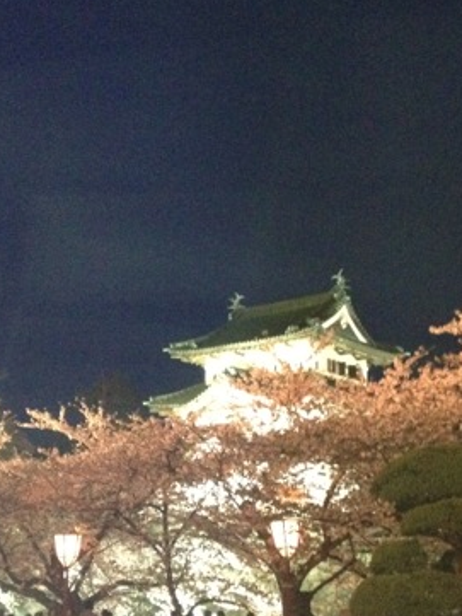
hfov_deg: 23.7
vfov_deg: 30.9
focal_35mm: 62
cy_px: 427
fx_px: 1103
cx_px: 252
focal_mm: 4.28
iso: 800
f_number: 2.4
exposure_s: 1/16
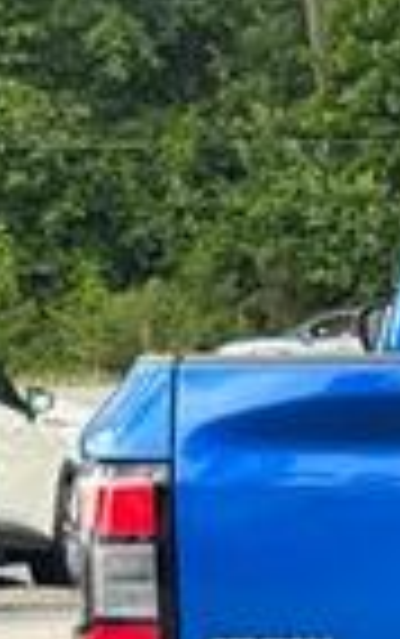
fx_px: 3151
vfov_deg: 11.4
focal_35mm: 181
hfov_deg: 6.9
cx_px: 926
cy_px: 666
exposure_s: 1/522
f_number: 1.78
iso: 64
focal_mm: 6.76
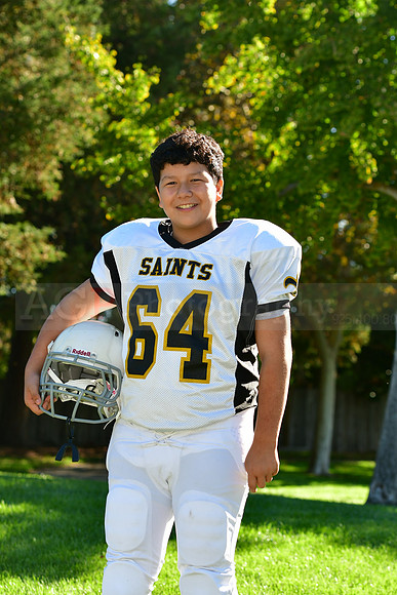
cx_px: 198
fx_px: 1934
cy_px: 298
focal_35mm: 117
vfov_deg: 17.5
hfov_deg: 11.7
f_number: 4.5
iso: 400
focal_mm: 78
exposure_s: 1/800
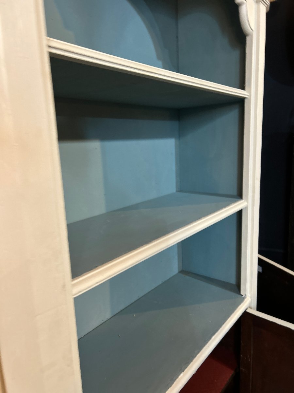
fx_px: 294
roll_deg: +0.3
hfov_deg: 53.1
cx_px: 147
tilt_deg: -7.1
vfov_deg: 67.3
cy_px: 196
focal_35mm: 26
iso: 125
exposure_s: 1/50
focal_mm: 5.7
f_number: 1.5
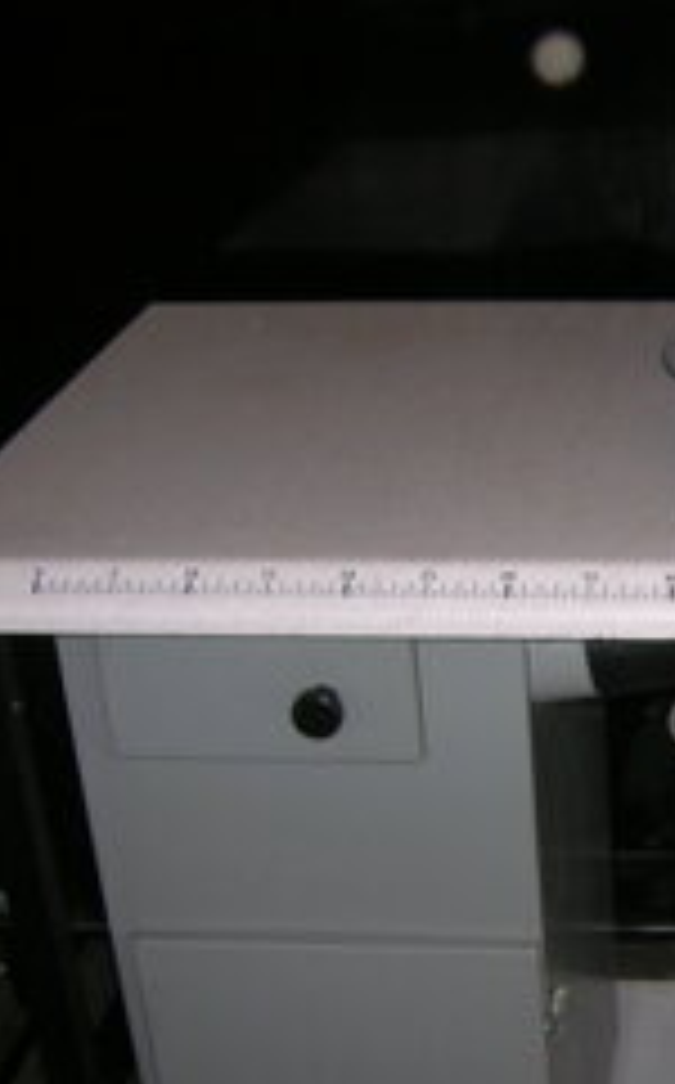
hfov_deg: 19.5
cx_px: 785
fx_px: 1860
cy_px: 690
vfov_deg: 32.3
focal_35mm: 63
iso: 50
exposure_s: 1/60.1
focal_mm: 5.7
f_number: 2.9
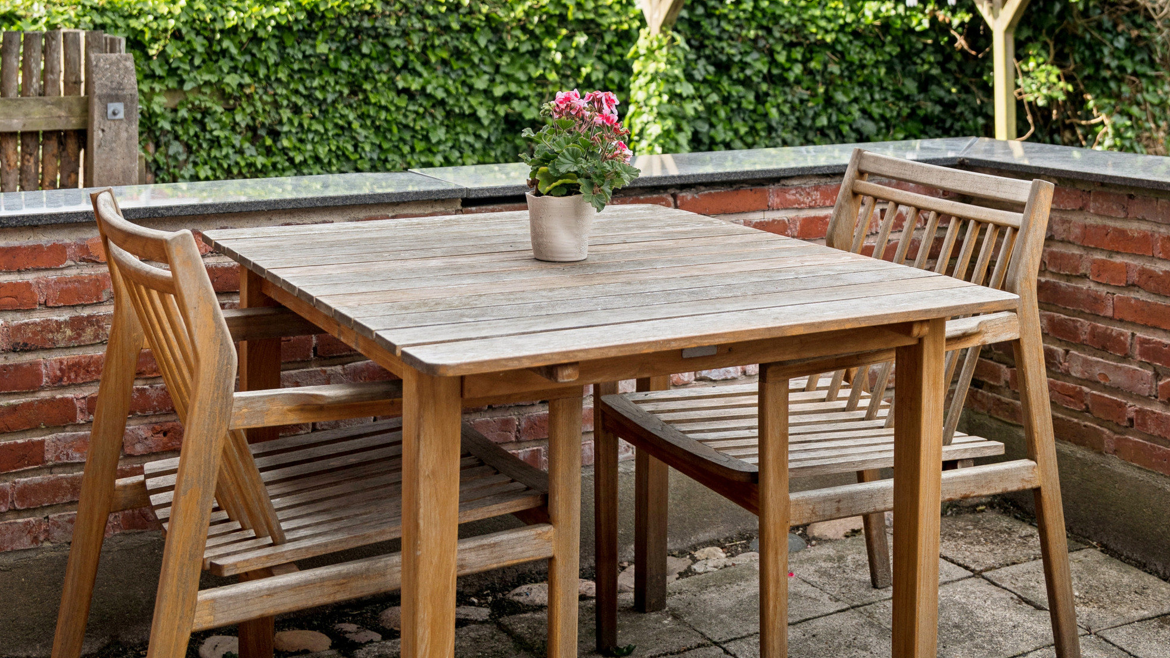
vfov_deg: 24.1
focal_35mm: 48
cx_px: 581
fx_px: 1489
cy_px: 36
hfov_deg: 42.9
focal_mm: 30
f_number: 4
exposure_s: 1/800
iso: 320
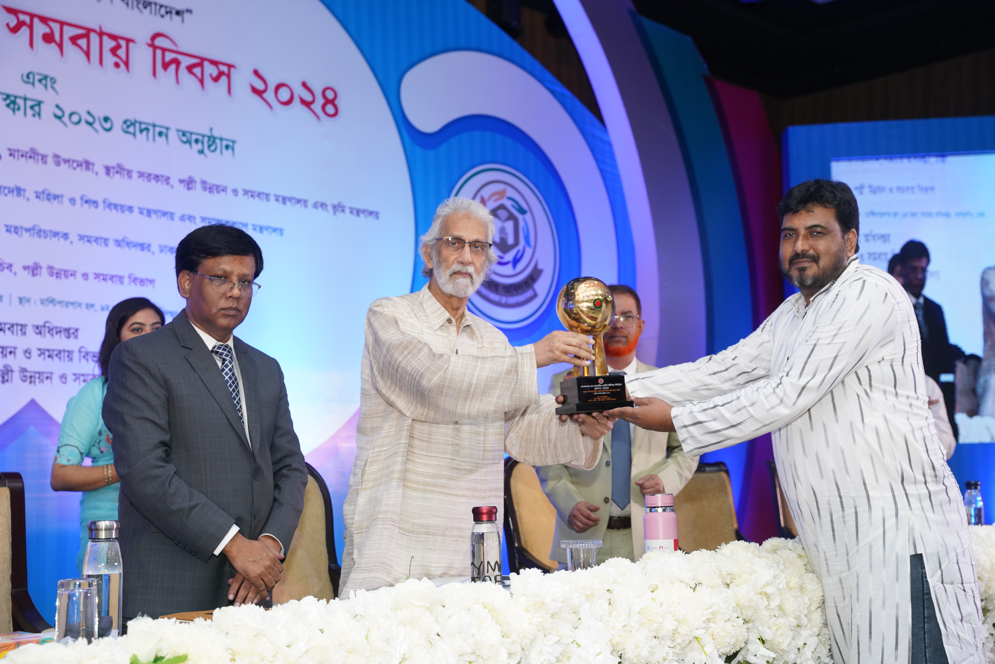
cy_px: 332
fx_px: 1274
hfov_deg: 42.7
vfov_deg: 29.2
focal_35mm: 46
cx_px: 498
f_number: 4.5
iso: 1600
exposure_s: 1/160
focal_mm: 46.1
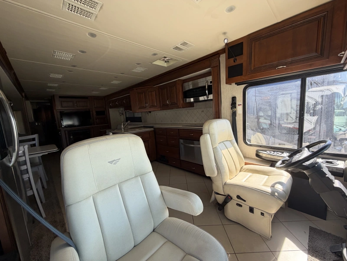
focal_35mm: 14
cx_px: 174
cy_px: 130
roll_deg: +1.0
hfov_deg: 102.1
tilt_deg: -7.7
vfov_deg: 85.7
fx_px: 140
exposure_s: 1/121
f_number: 2.2
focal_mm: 2.22
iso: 50
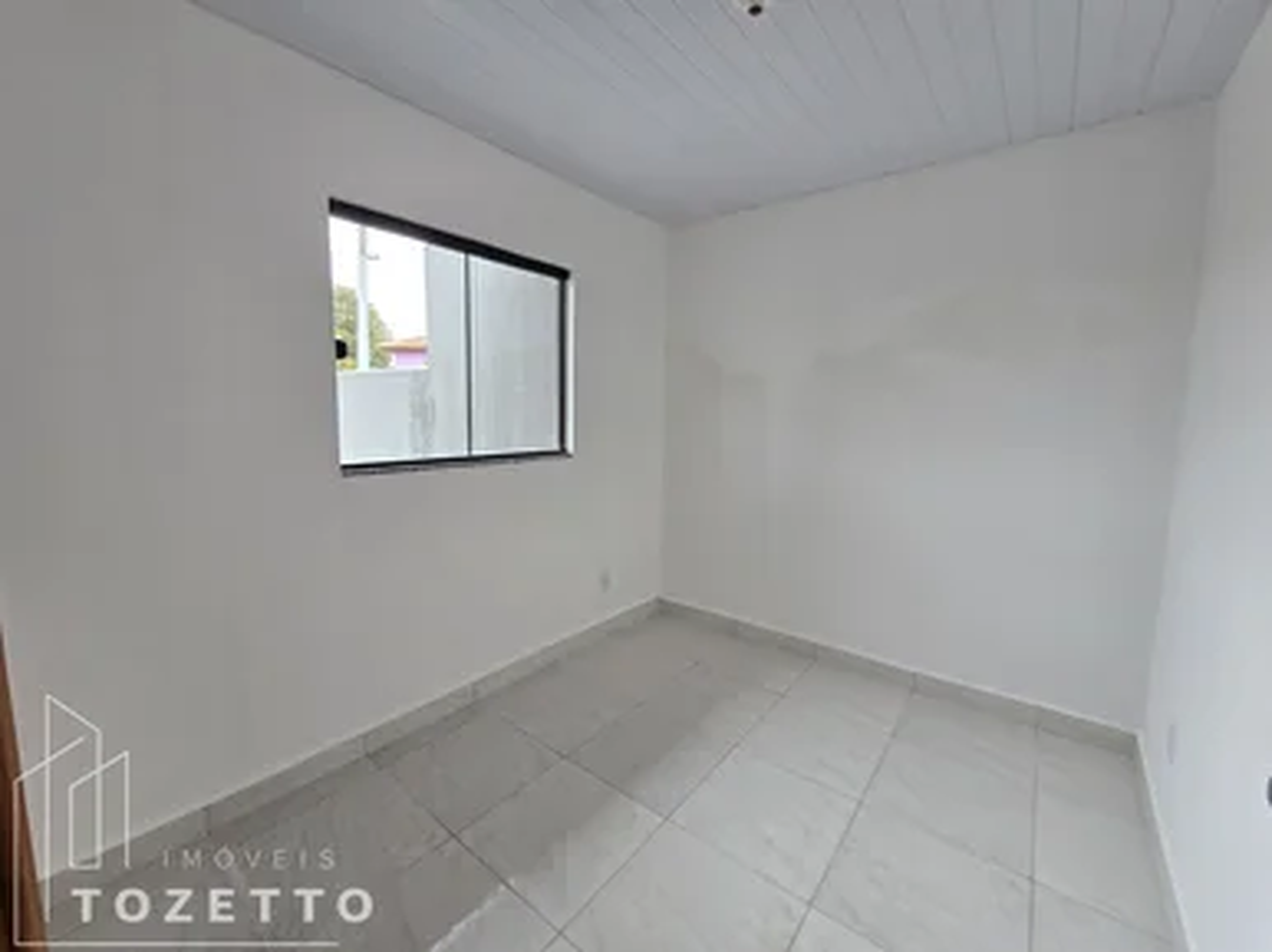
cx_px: 636
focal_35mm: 13
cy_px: 476
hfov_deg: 106.2
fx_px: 477
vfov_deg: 89.9
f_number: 2.2
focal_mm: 2.2
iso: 64
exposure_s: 1/60
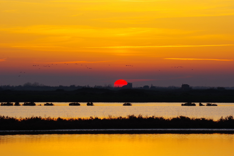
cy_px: 78
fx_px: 1469
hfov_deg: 9.1
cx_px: 117
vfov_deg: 6.1
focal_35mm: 226
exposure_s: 1/250
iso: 800
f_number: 13
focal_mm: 150
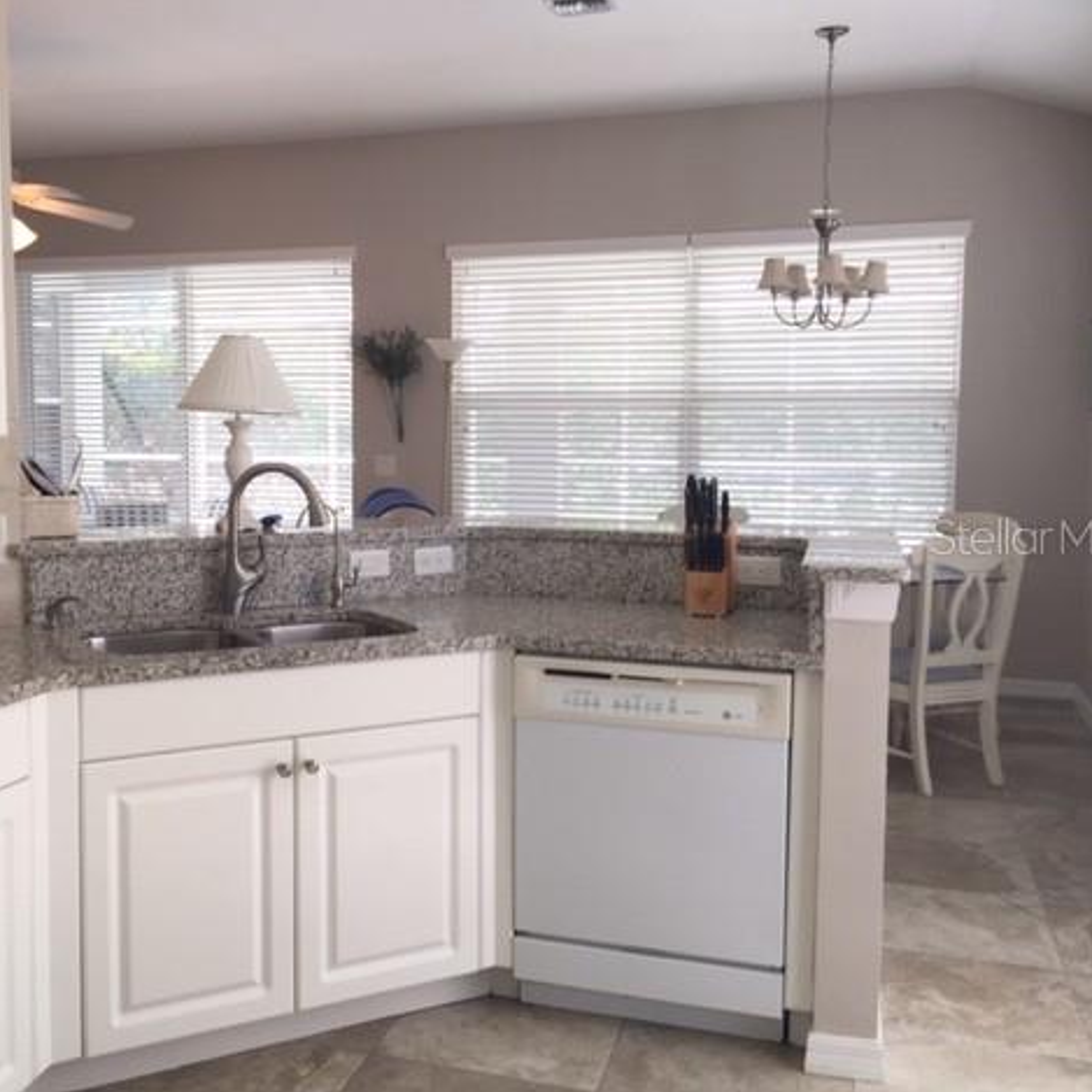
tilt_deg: -2.6
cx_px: 405
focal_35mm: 35
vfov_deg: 47.2
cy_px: 536
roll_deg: -0.9
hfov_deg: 46.8
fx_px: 1249
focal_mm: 4.15
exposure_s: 1/60
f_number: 2.2
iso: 32
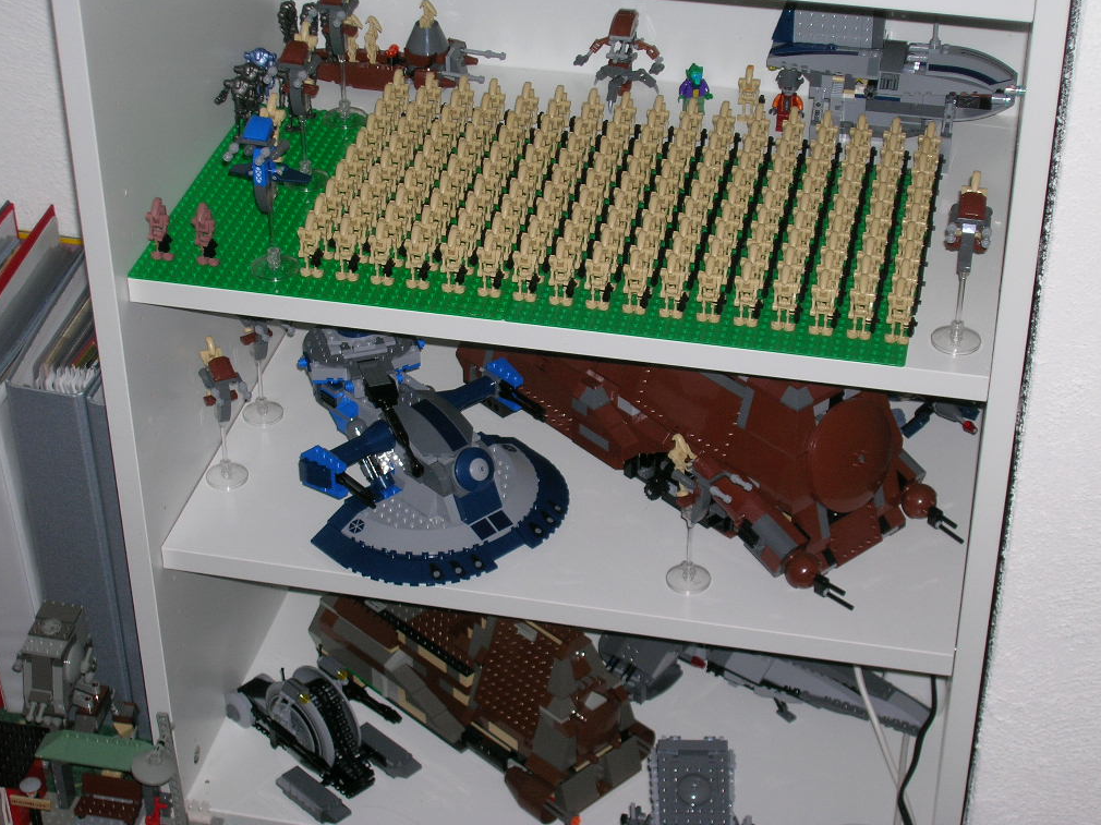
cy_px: 415
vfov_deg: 20.7
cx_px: 552
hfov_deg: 27.4
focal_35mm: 71
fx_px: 2258
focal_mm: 11.7
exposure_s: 1/60.1
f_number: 3.9
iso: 56
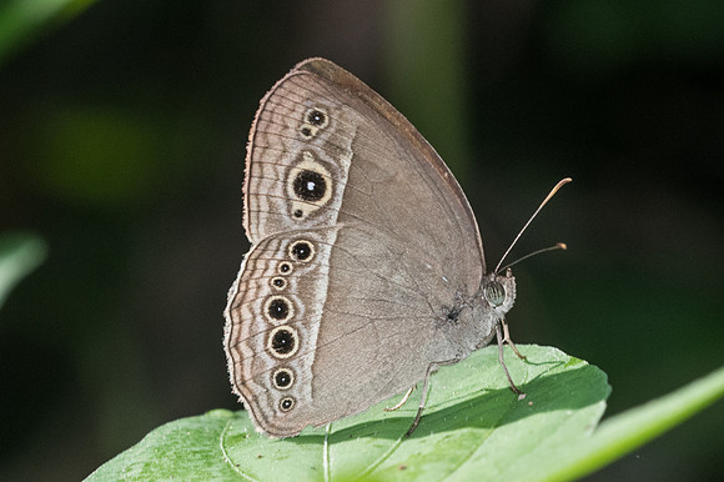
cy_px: 300
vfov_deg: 3.6
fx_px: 7710
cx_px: 362
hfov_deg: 5.4
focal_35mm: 384
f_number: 14
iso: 1000
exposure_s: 1/250
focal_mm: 150
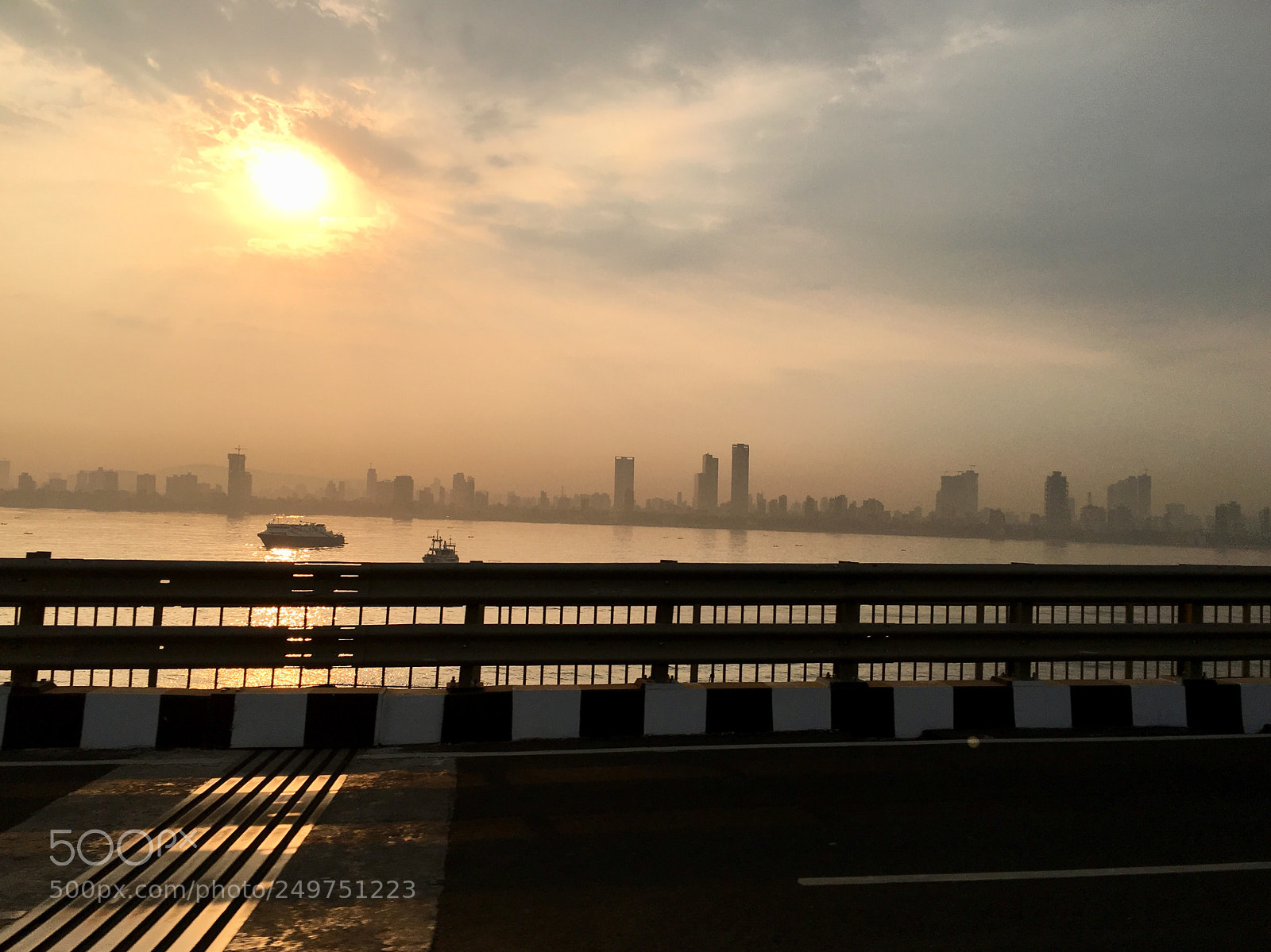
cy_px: 476
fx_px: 1064
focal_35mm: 29
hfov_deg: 61.7
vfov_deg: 48.2
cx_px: 636
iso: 25
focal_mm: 4.15
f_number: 2.2
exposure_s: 1/1603
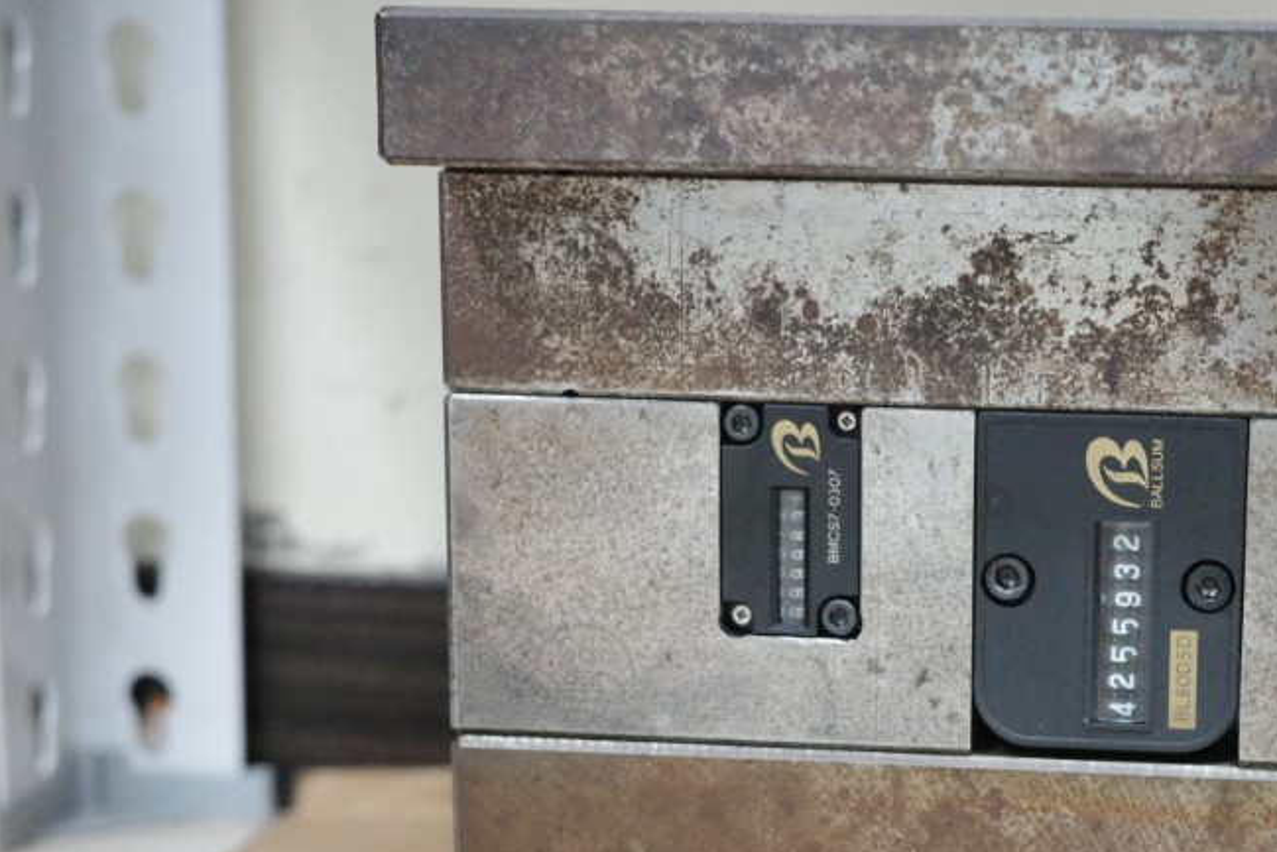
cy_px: 655
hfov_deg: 27.8
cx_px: 1035
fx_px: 2519
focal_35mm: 71
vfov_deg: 19.0
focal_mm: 26
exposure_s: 1/40
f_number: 4
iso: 3200
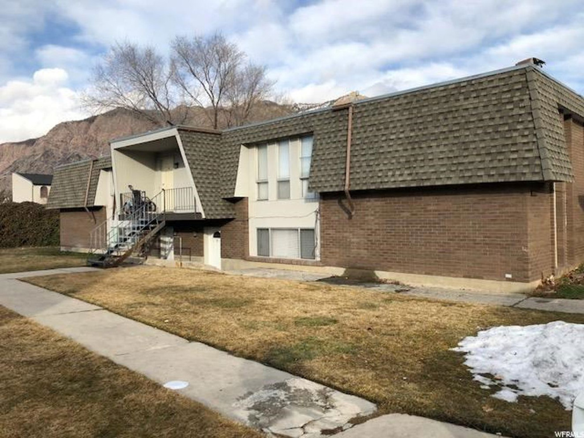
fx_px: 472
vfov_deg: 49.7
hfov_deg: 63.4
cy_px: 219
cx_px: 292
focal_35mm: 28
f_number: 1.8
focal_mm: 3.99
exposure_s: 1/906
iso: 20
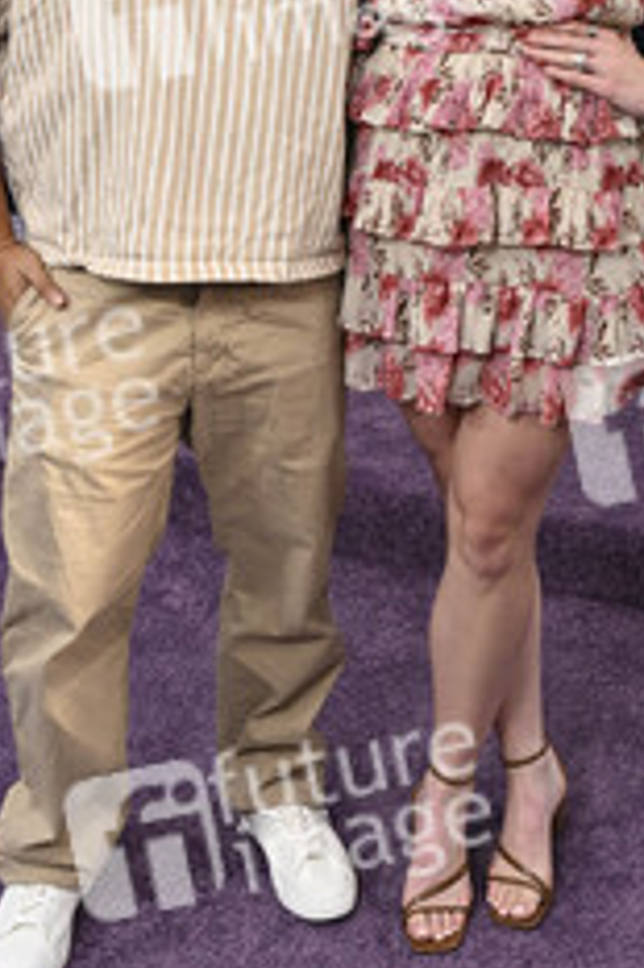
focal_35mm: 60
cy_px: 199
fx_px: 1612
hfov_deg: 22.5
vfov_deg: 32.5
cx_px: 399
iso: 800
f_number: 6.3
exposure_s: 1/250
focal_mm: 35
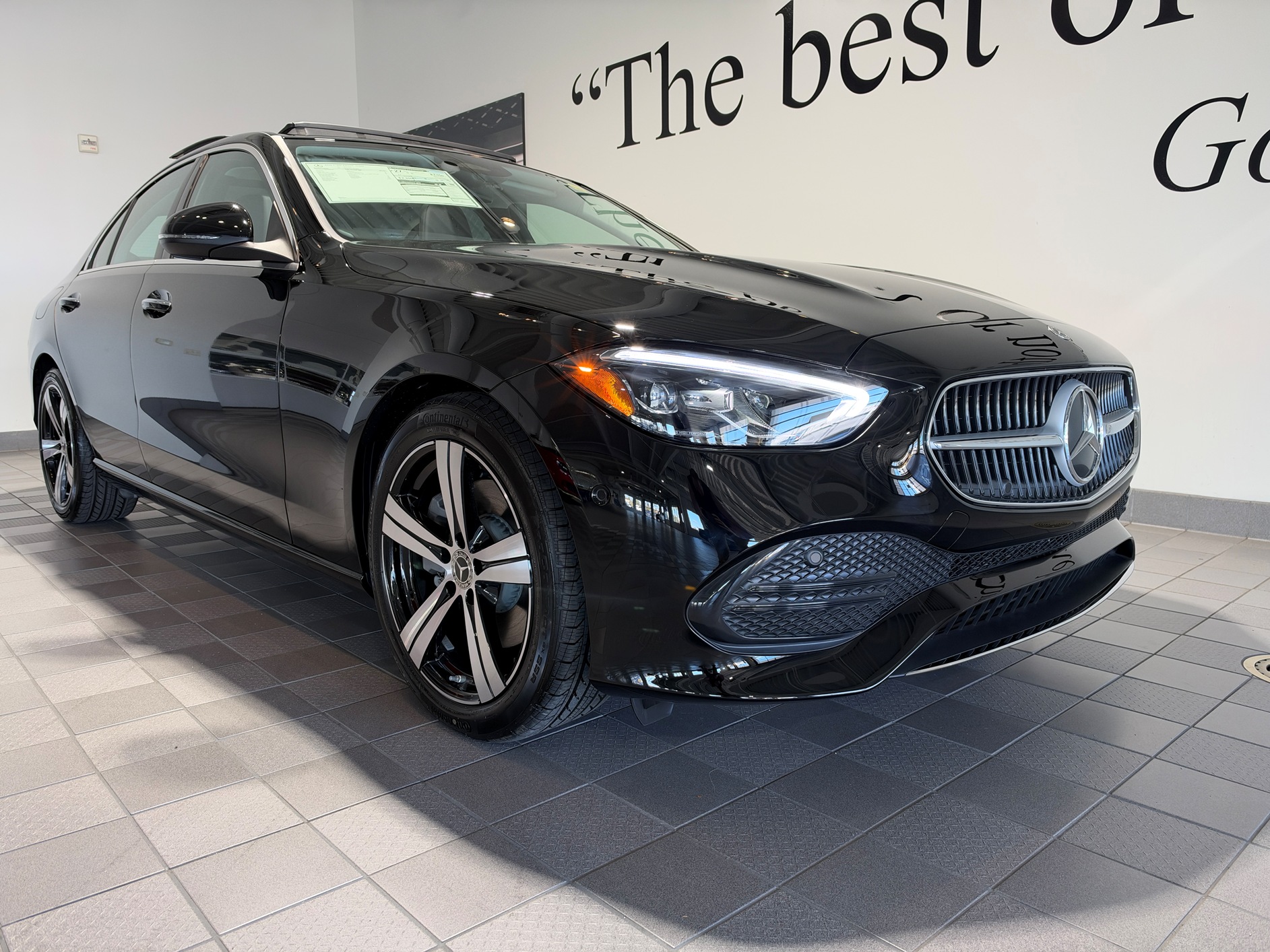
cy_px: 476
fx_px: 881
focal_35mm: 24
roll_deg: +0.9
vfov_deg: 56.8
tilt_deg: -8.8
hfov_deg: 71.6
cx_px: 635
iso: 200
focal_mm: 6.93
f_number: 1.8
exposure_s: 1/120
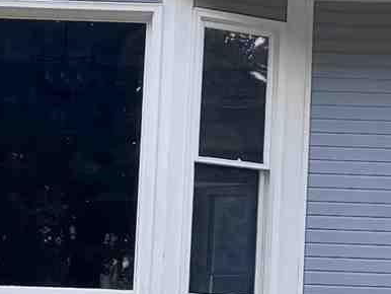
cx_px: 320
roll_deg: -2.1
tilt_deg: +6.5
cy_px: 152
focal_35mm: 191
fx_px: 2159
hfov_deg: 10.3
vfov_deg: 7.8
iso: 80
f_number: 1.78
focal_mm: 6.76
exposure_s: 1/966
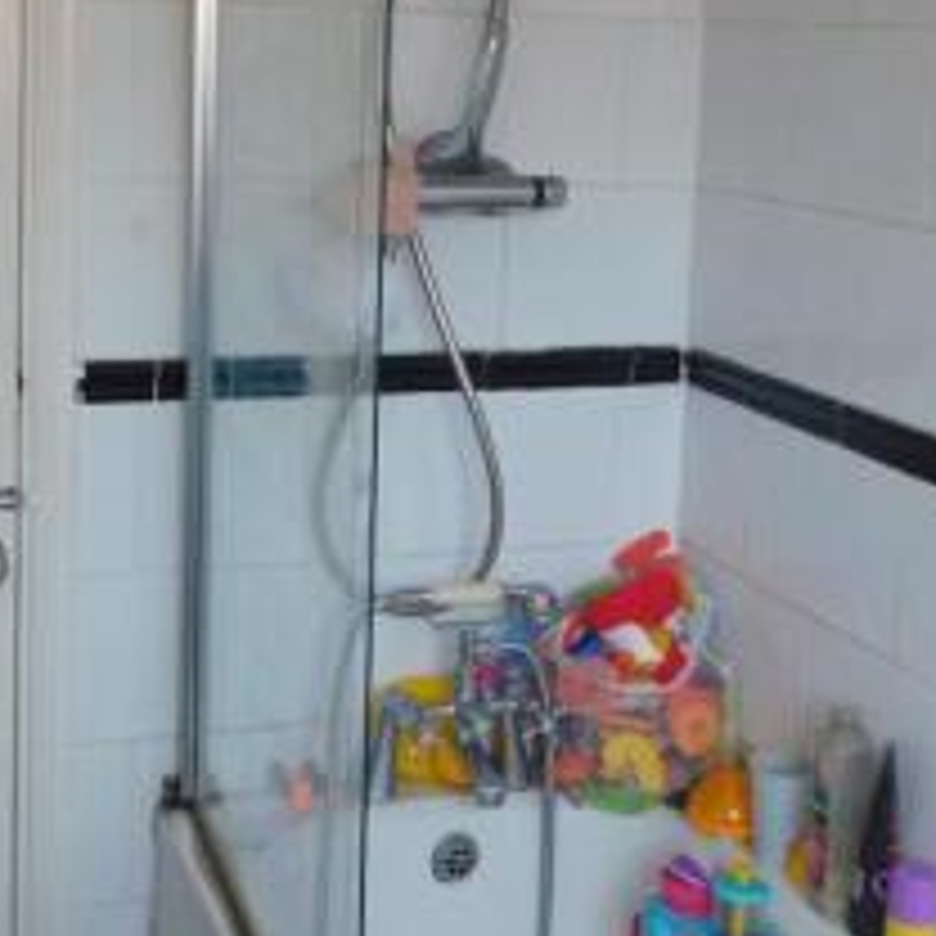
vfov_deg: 29.7
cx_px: 398
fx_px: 1744
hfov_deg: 30.0
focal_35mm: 57
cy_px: 281
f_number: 3
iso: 200
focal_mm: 4
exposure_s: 1/30
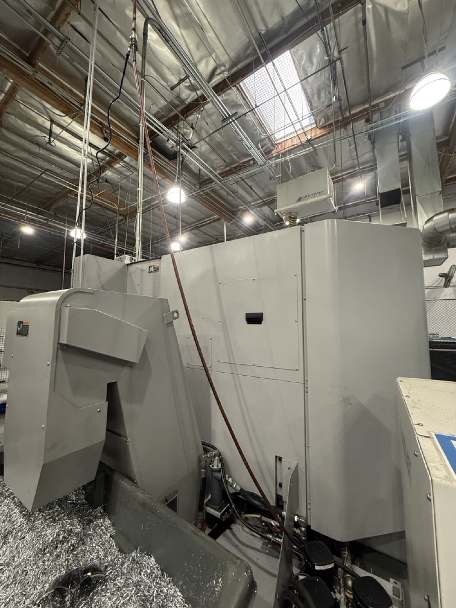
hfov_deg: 85.7
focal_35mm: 14
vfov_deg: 102.1
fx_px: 246
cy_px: 304
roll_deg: -1.5
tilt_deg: +6.7
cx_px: 228
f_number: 2.2
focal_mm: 2.22
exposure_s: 1/99
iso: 200
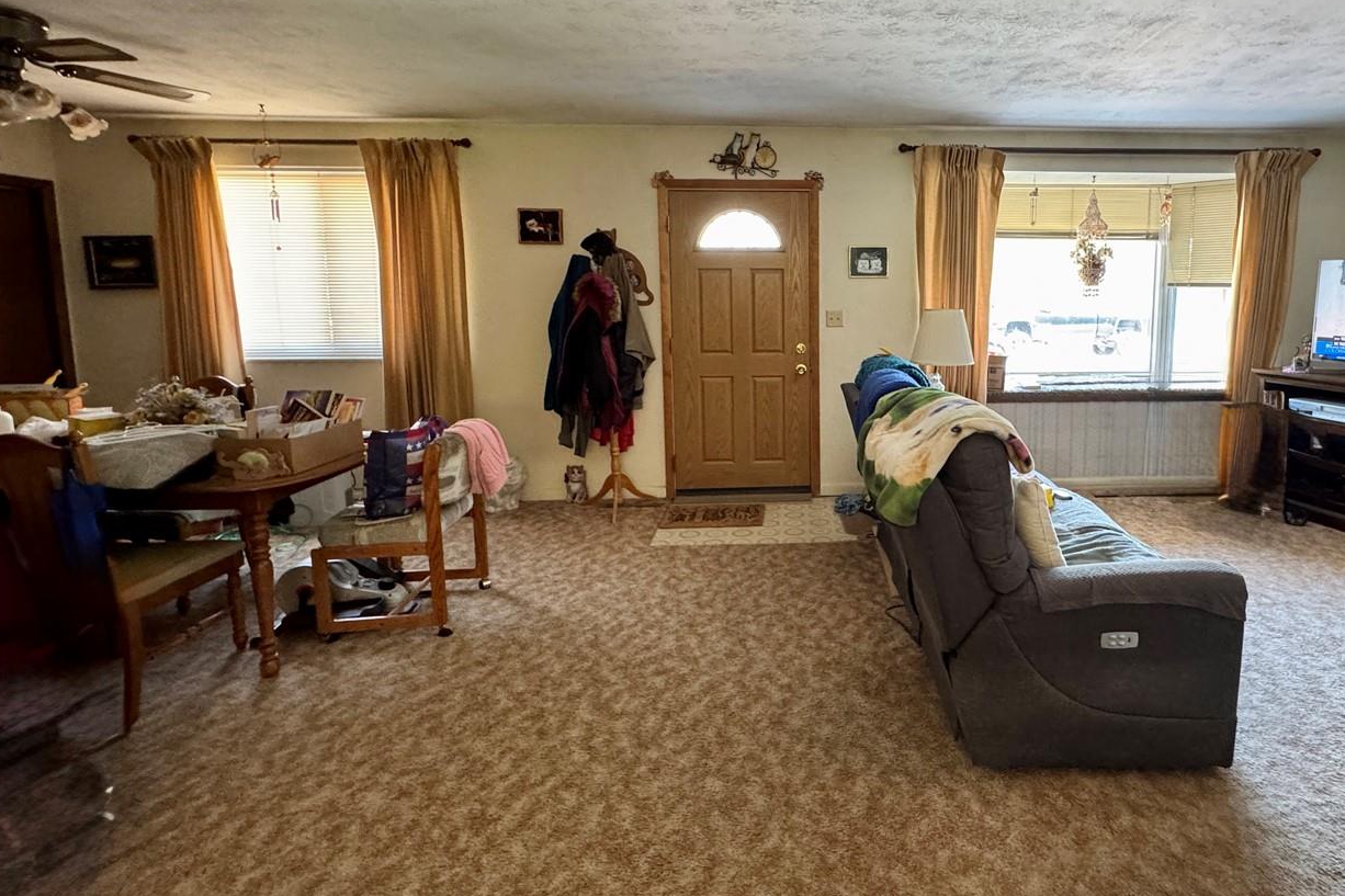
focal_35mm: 19
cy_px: 365
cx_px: 833
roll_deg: -0.3
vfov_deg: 64.0
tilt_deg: -6.4
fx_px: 710
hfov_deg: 85.4
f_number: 2.2
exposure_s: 1/60
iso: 640
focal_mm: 2.22
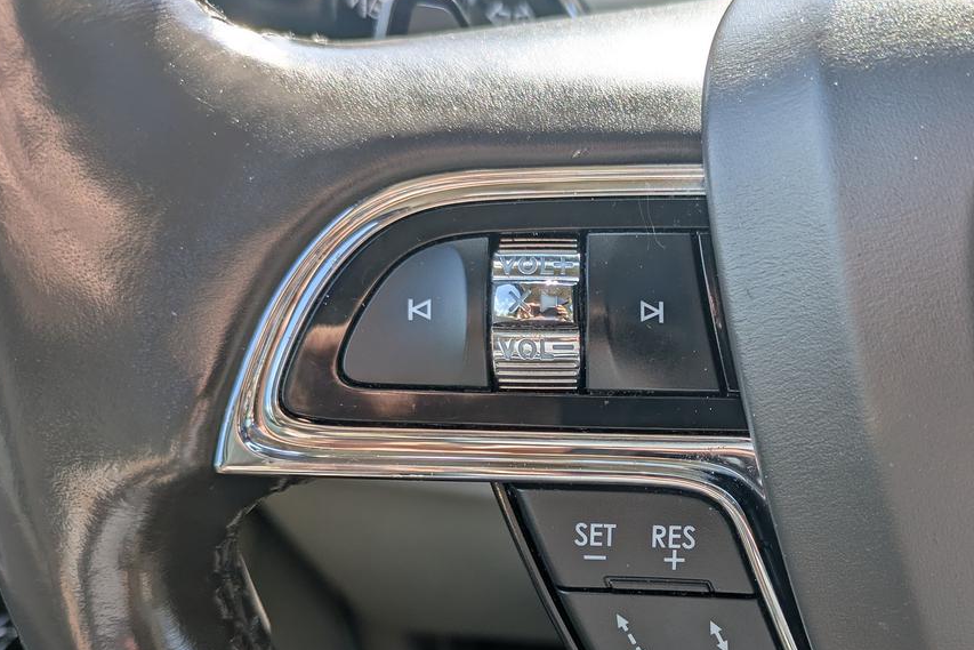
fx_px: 1055
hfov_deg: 48.4
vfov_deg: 33.6
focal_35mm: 39
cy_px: 479
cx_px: 681
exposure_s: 1/334
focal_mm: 5.43
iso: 41
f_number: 1.89
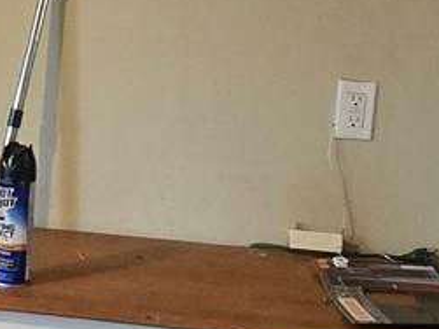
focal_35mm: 83
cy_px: 114
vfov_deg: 17.7
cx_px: 7
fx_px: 1052
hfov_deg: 22.7
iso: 1000
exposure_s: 1/60
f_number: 2.2
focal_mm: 2.2
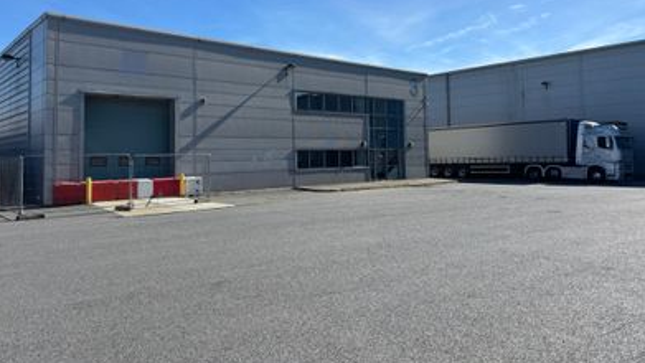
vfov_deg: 39.8
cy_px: 130
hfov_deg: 66.1
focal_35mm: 29
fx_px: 496
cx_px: 317
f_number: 1.6
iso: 50
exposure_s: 1/3413
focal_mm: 5.96
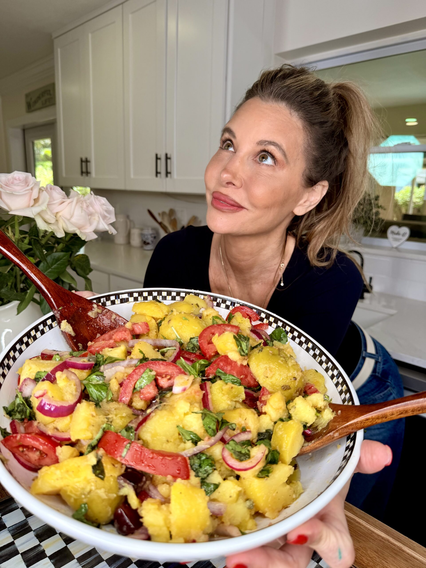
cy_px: 284
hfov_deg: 56.8
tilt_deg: -13.8
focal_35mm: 24
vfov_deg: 71.6
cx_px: 213
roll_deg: -1.4
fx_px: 394
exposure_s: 1/283
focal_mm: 6.76
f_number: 1.78
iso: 64
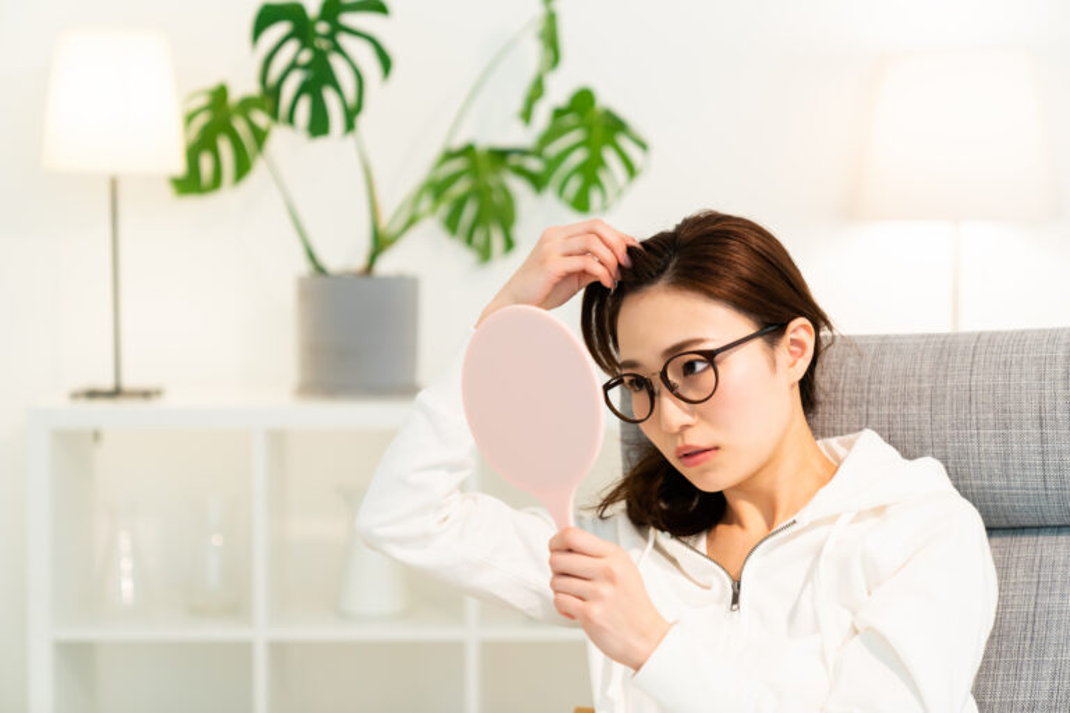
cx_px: 535
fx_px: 2080
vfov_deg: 19.5
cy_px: 356
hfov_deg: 28.8
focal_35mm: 70
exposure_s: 1/100
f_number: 2.8
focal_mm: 70
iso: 400
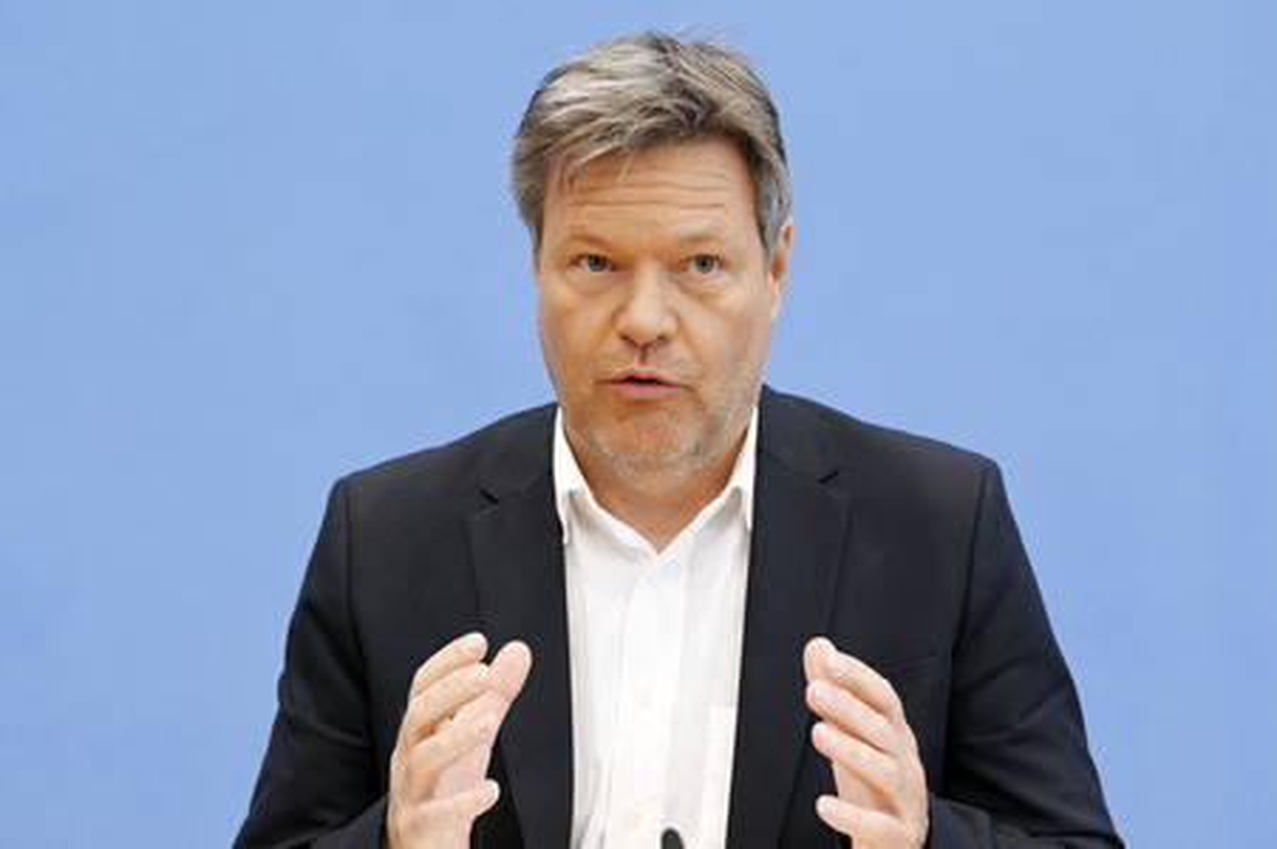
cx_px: 638
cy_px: 424
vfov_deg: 13.4
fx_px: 3615
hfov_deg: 20.0
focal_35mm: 102
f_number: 5
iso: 4000
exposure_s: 1/1000
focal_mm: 102
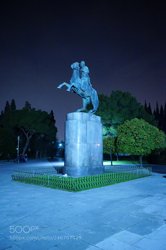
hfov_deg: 46.4
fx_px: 194
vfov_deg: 65.5
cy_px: 125
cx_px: 83
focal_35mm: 28
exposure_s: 1/13
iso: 6400
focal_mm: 28
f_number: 3.5
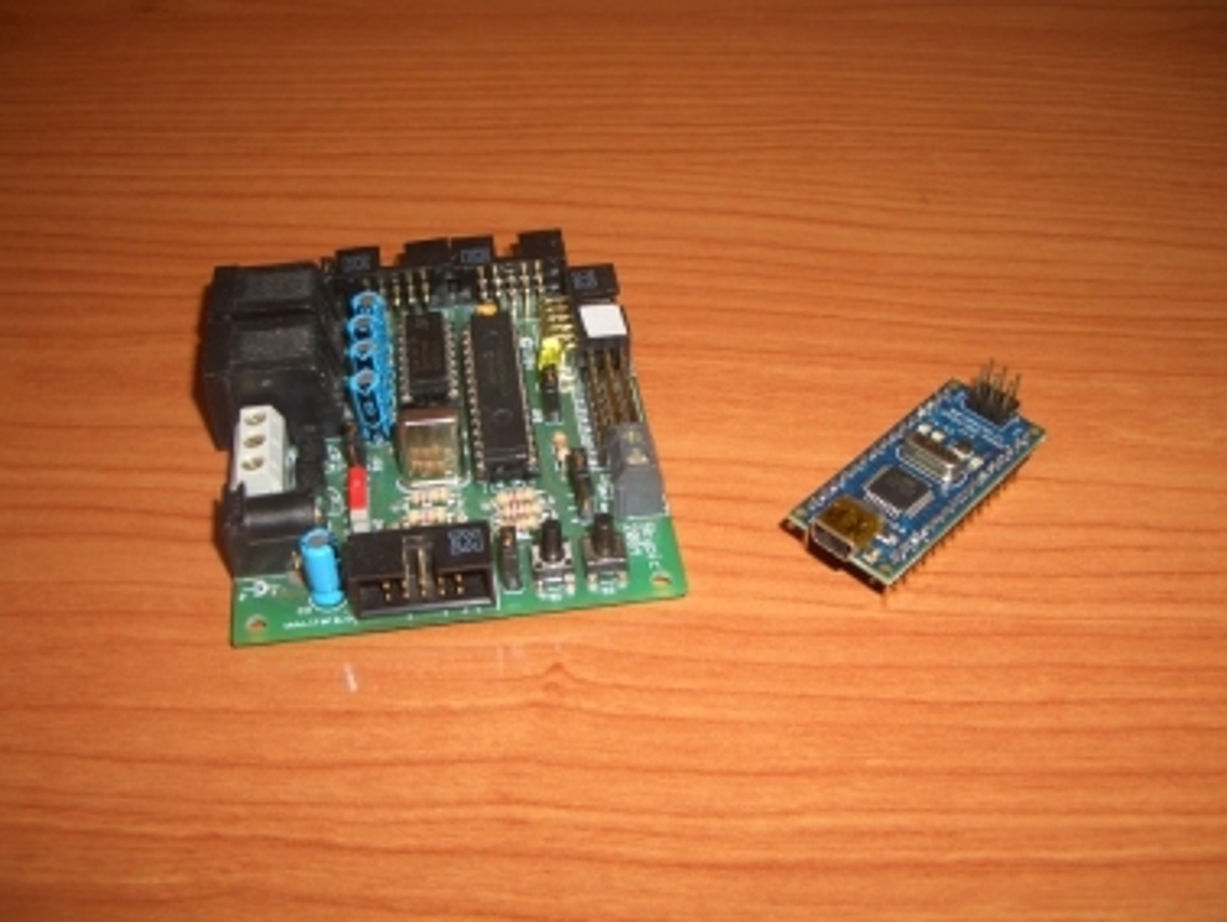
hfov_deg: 50.1
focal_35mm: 37
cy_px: 461
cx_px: 626
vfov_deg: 38.7
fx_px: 1312
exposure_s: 1/60
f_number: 2.6
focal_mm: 5.8
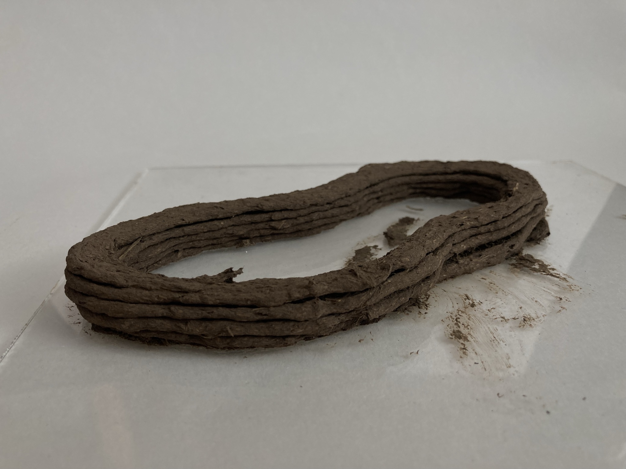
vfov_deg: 49.7
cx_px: 313
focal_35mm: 28
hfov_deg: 63.4
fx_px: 506
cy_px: 234
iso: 50
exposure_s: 1/121
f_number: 1.8
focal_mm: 3.99
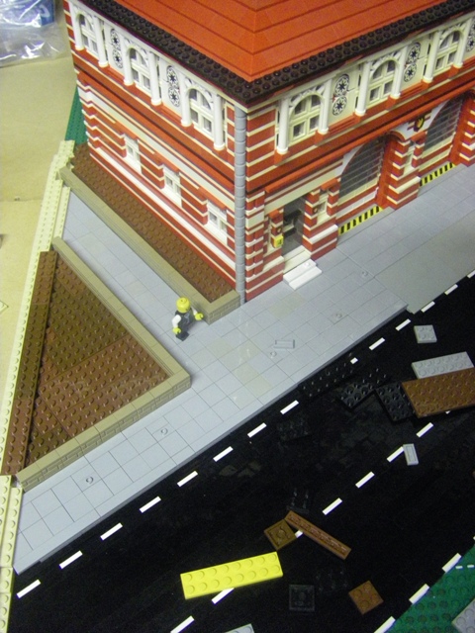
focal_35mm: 38
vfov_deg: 49.0
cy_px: 316
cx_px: 238
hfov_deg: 37.7
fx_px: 695
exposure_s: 1/20
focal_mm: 6.3
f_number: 3.5
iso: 800
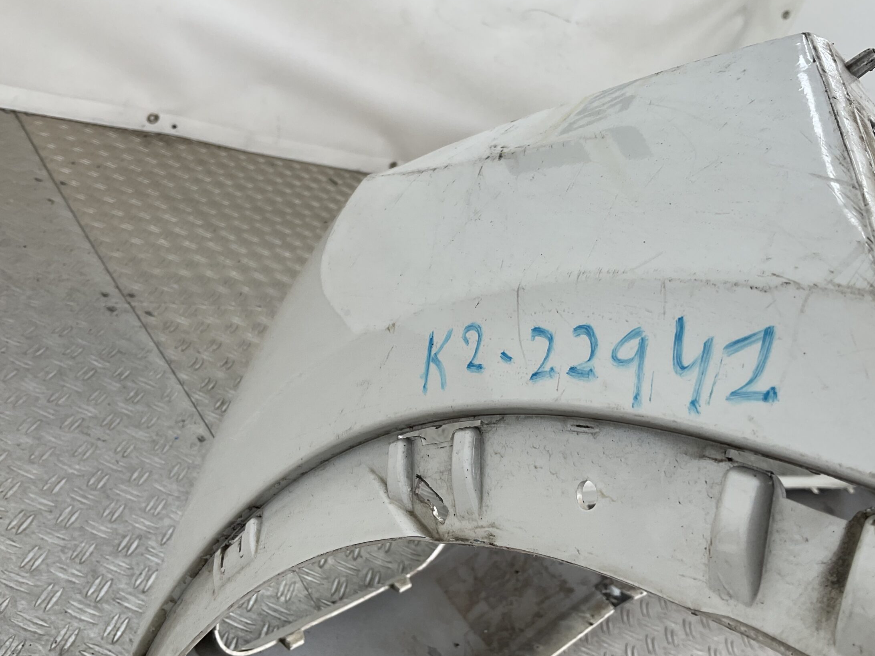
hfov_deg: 53.9
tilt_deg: -23.3
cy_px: 322
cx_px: 474
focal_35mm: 34
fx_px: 859
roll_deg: -28.9
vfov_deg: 41.8
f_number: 1.8
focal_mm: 3
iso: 16
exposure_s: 1/154
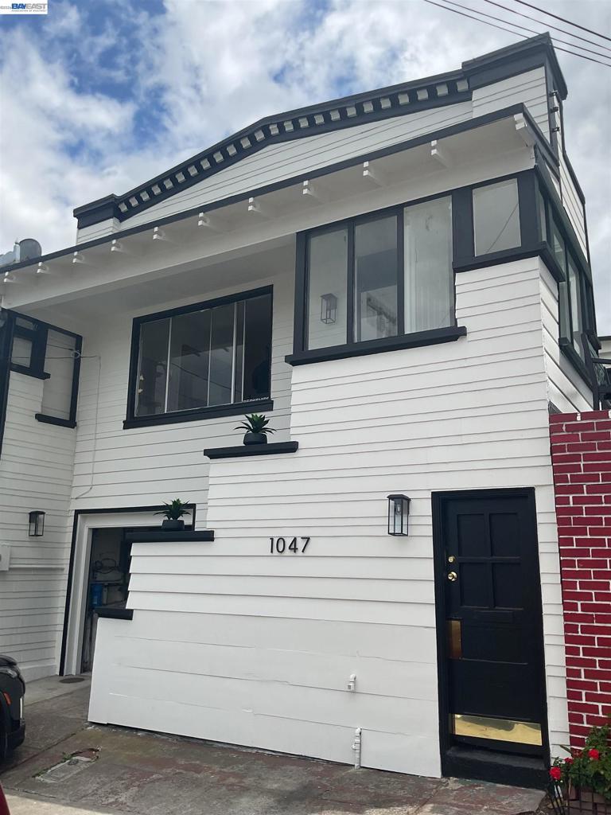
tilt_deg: +12.4
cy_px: 408
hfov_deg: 48.2
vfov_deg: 61.7
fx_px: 682
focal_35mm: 29
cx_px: 306
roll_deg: -1.8
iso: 16
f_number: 1.8
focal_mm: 3
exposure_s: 1/2667
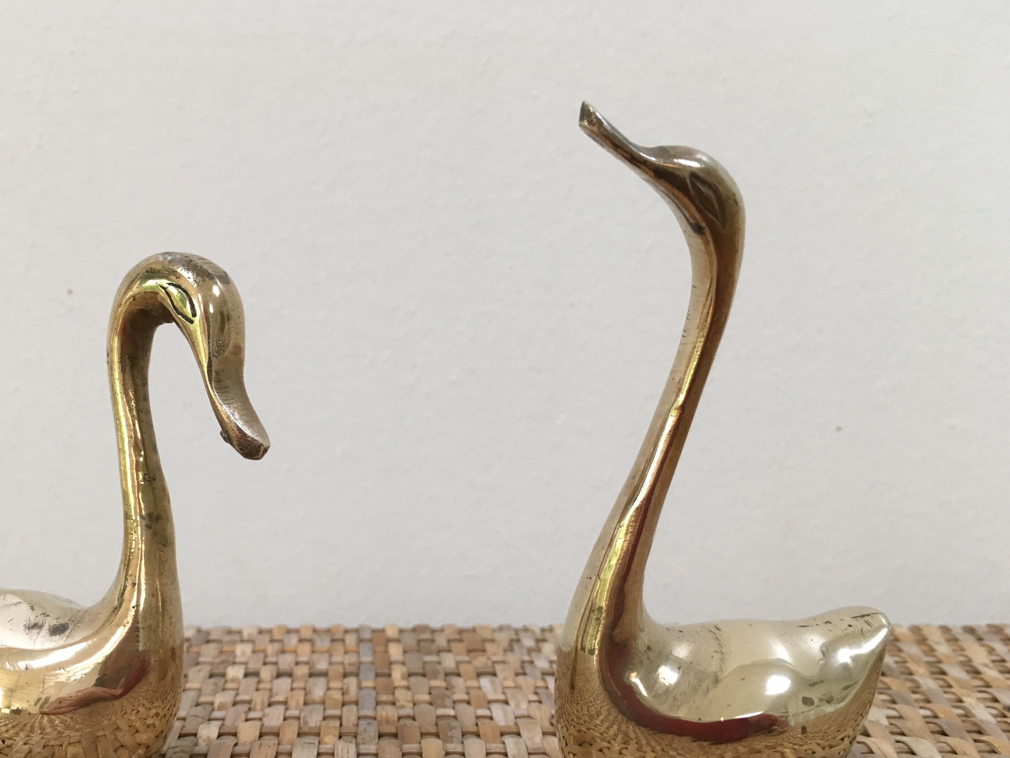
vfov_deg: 39.5
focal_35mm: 36
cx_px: 394
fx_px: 1050
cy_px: 461
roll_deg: -0.2
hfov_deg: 51.0
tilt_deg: -4.7
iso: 64
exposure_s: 1/33
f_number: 2.2
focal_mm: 4.15
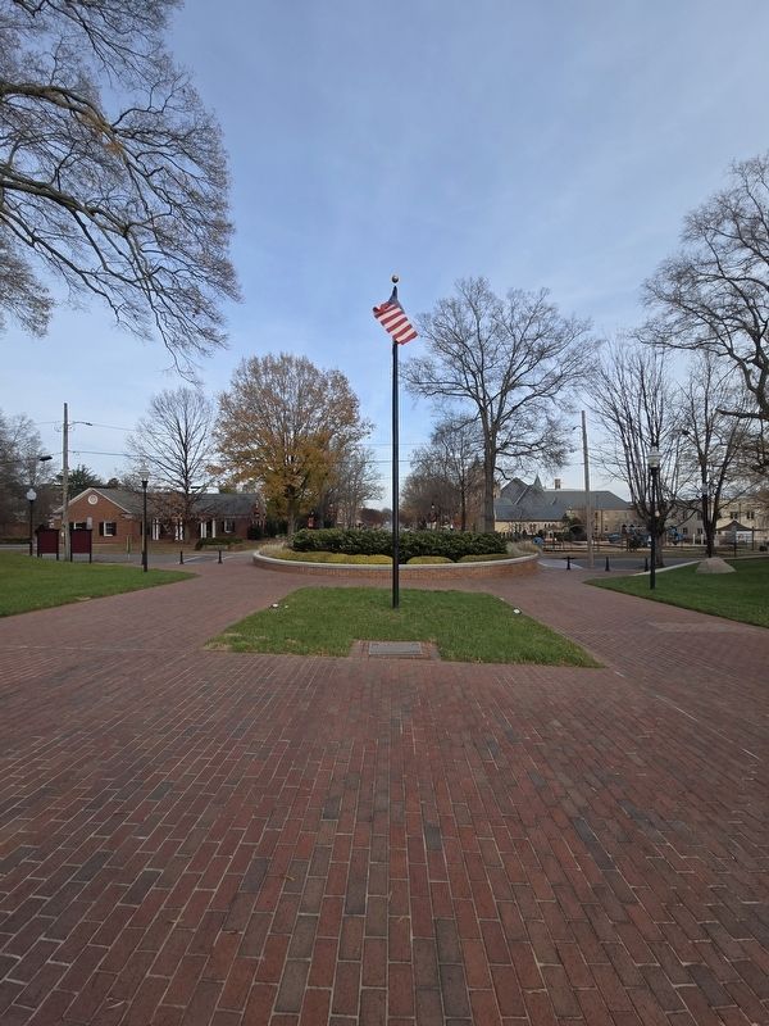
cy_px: 513
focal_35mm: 13
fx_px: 385
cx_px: 384
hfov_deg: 89.9
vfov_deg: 106.2
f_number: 2.2
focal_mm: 2.2
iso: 50
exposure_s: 1/1269
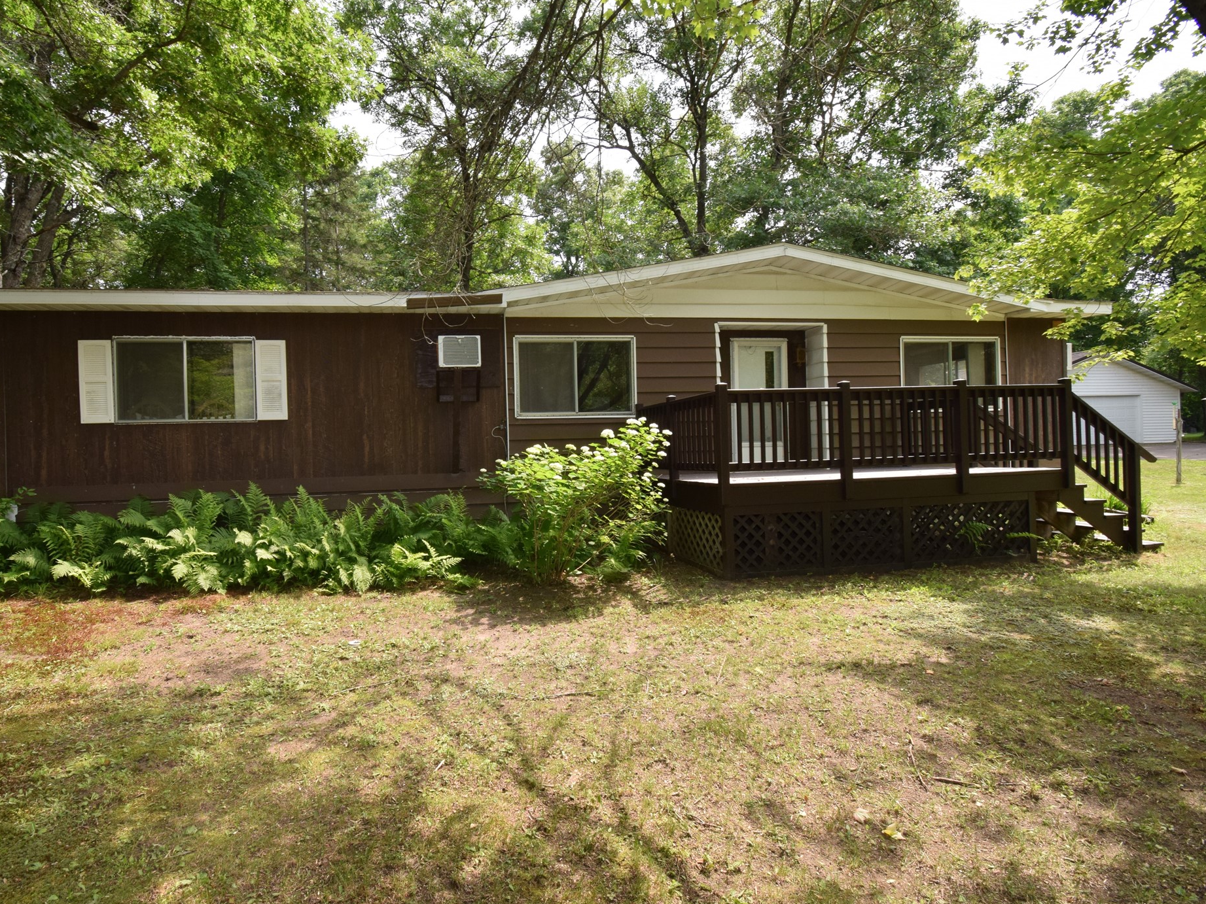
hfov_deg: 90.5
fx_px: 592
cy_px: 449
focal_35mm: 17
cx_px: 519
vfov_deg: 74.7
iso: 320
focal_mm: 10
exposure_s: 1/200
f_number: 11
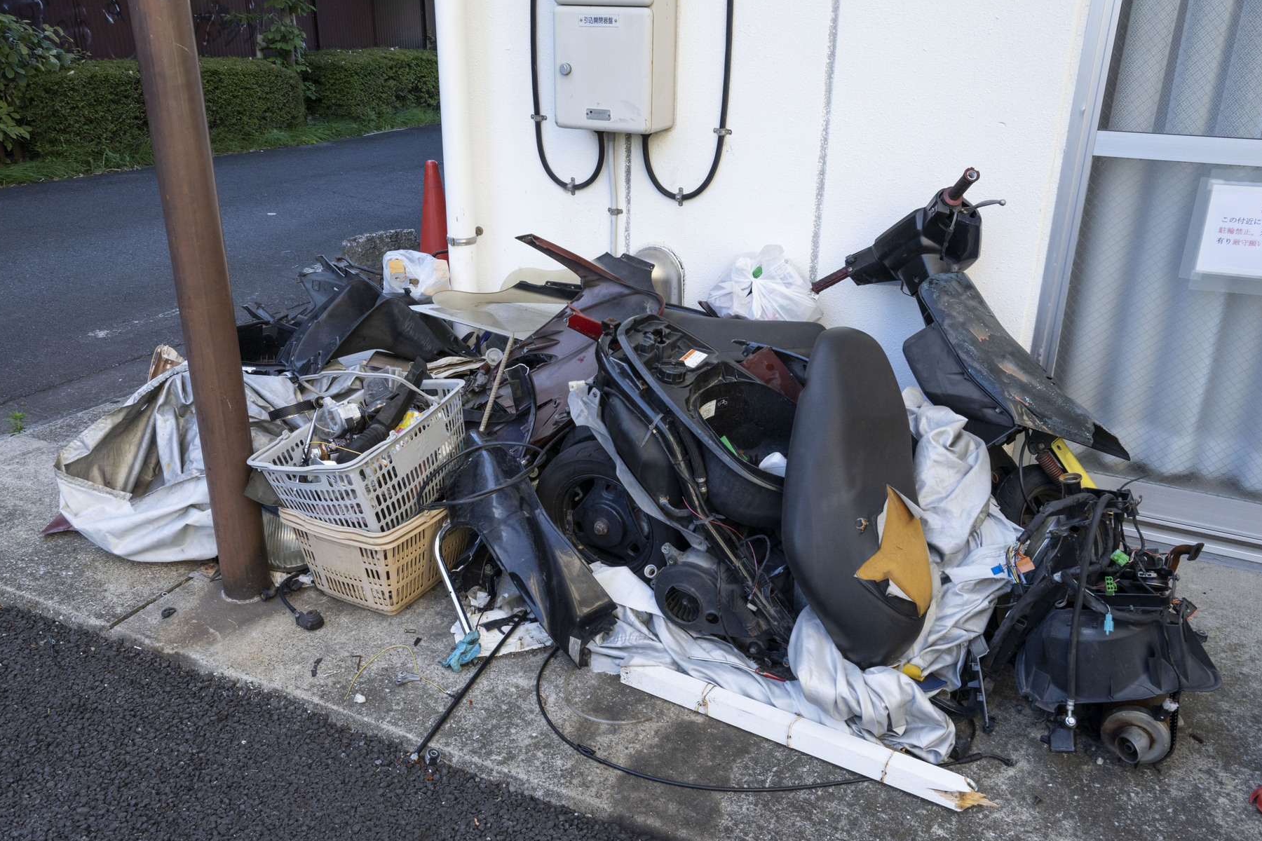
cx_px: 637
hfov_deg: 61.9
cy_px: 415
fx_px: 1052
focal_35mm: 30
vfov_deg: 43.6
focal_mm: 27
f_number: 10
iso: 500
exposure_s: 1/200
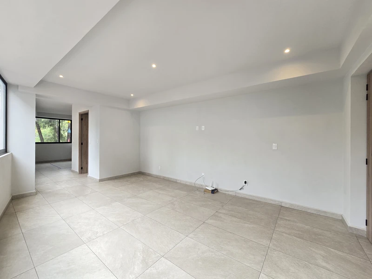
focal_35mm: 13
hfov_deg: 106.2
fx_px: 140
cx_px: 186
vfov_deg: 89.9
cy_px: 140
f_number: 2.2
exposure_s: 1/120
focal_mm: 2.2
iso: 64
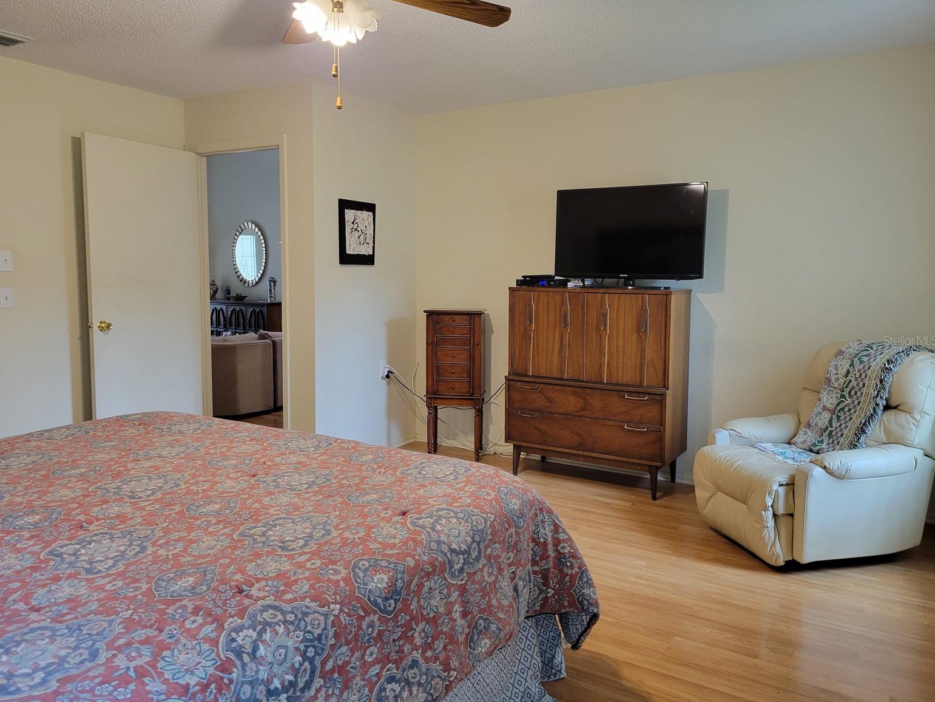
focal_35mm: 27
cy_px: 340
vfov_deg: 51.4
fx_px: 729
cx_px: 455
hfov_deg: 65.3
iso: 200
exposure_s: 1/60
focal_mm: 5.4
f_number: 1.8
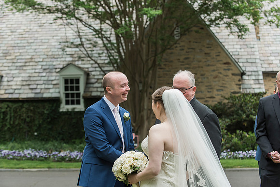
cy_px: 94
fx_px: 545
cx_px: 140
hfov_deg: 28.8
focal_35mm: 70
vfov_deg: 19.5
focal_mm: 70
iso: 800
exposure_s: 1/640
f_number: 4
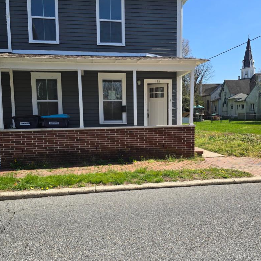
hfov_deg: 57.3
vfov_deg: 57.3
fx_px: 239
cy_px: 133
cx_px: 128
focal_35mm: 28
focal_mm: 6.3
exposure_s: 1/609
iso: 12
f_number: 1.7
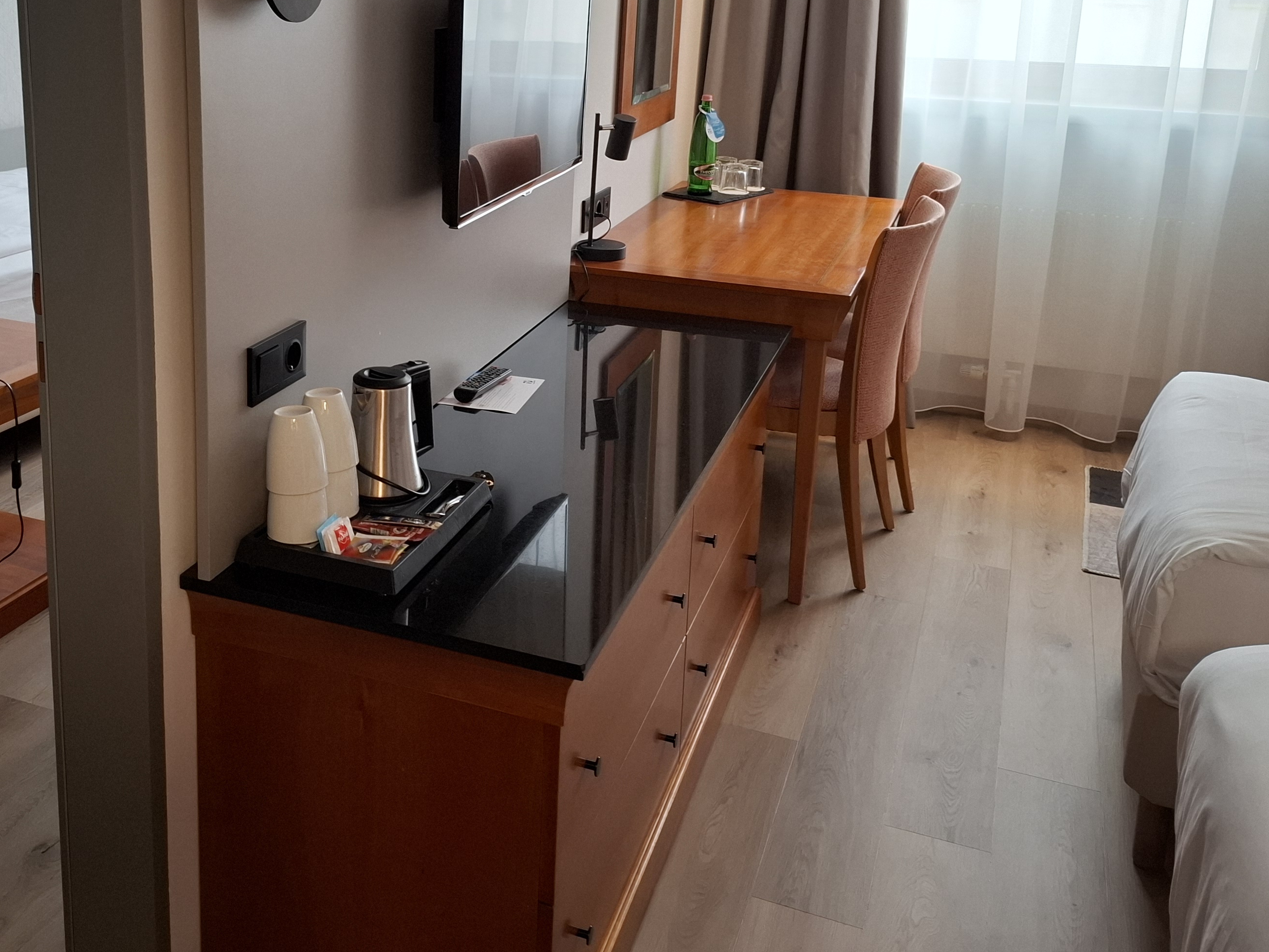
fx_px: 1320
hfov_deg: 49.8
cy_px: 294
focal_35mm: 36
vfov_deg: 39.0
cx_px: 360
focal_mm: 5.54
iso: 200
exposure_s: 1/50
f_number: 1.8
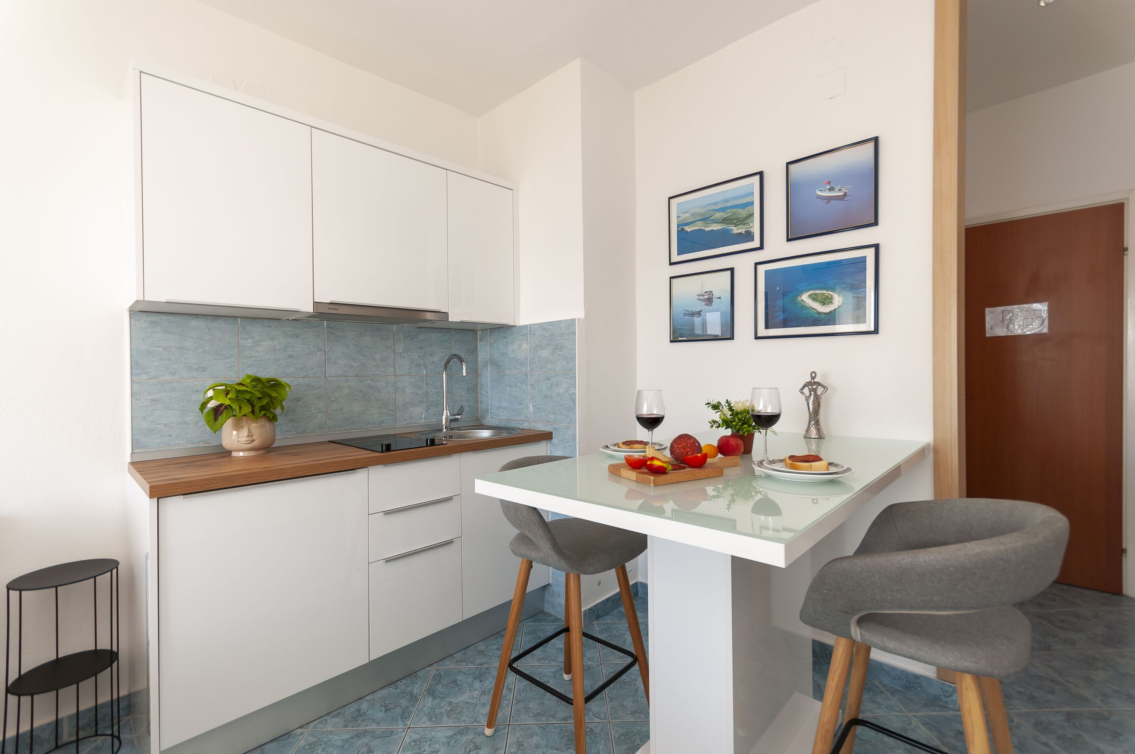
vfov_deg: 77.2
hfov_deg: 100.5
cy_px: 377
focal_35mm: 15
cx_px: 568
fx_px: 472
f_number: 4
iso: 125
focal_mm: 10
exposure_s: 1/60
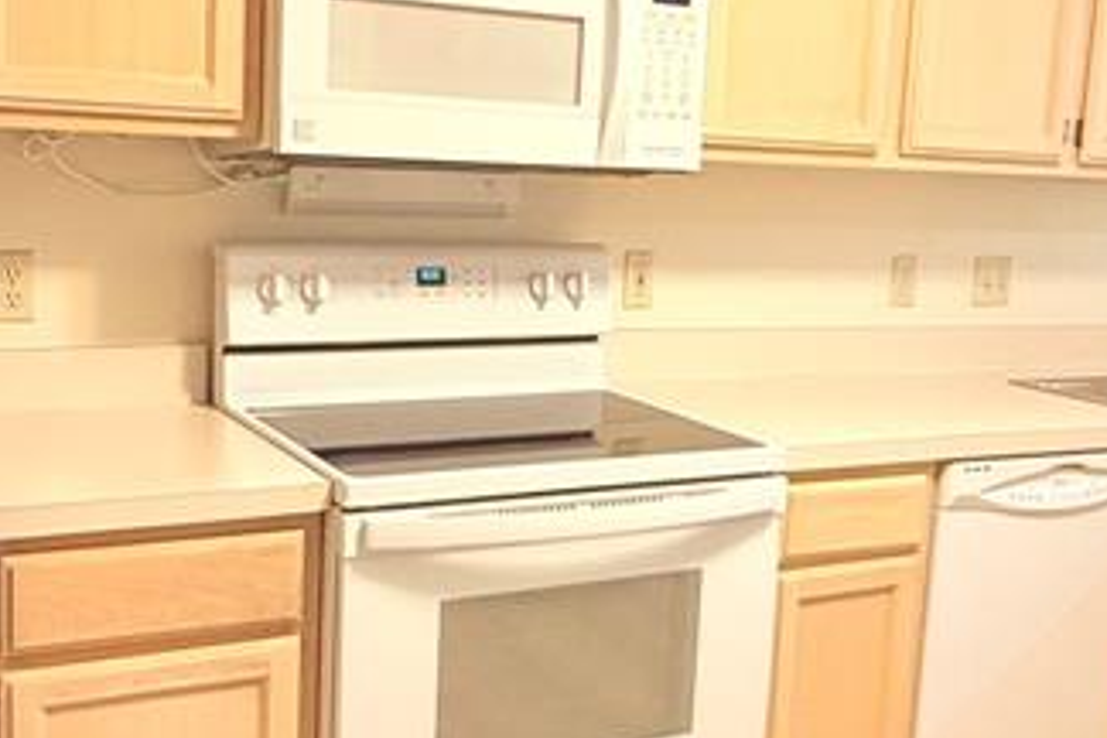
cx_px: 489
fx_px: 1414
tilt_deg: -7.7
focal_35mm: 46
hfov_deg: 42.7
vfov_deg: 29.2
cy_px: 366
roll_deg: -2.1
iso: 400
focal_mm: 2.22
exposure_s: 1/60
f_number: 2.2
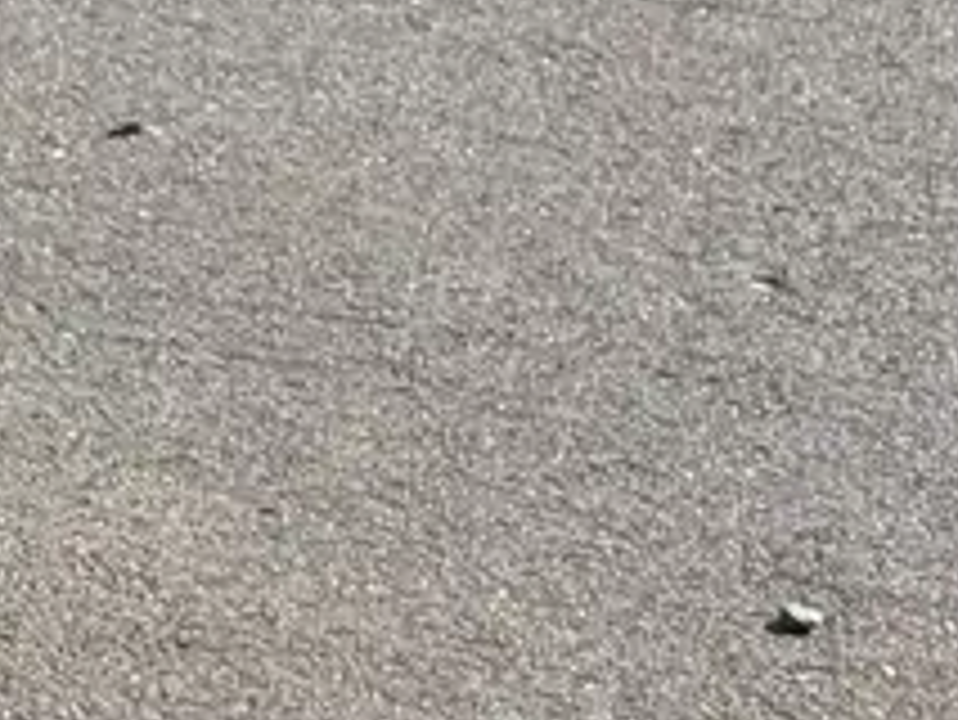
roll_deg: -1.2
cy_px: -824
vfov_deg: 8.0
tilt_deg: -8.5
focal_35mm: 176
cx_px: -1493
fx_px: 4874
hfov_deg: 9.7
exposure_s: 1/1517
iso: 50
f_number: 1.6
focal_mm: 5.96
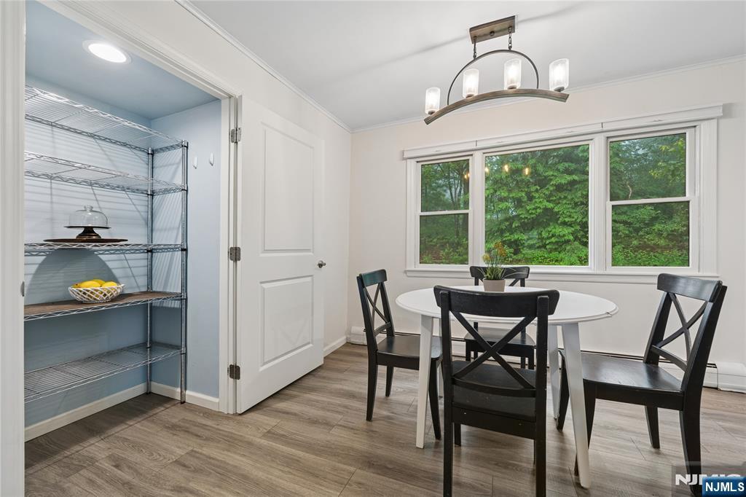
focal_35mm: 14
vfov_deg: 81.2
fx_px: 290
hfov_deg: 104.3
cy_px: 248
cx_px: 373
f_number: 8
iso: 200
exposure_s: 1/4
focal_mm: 14
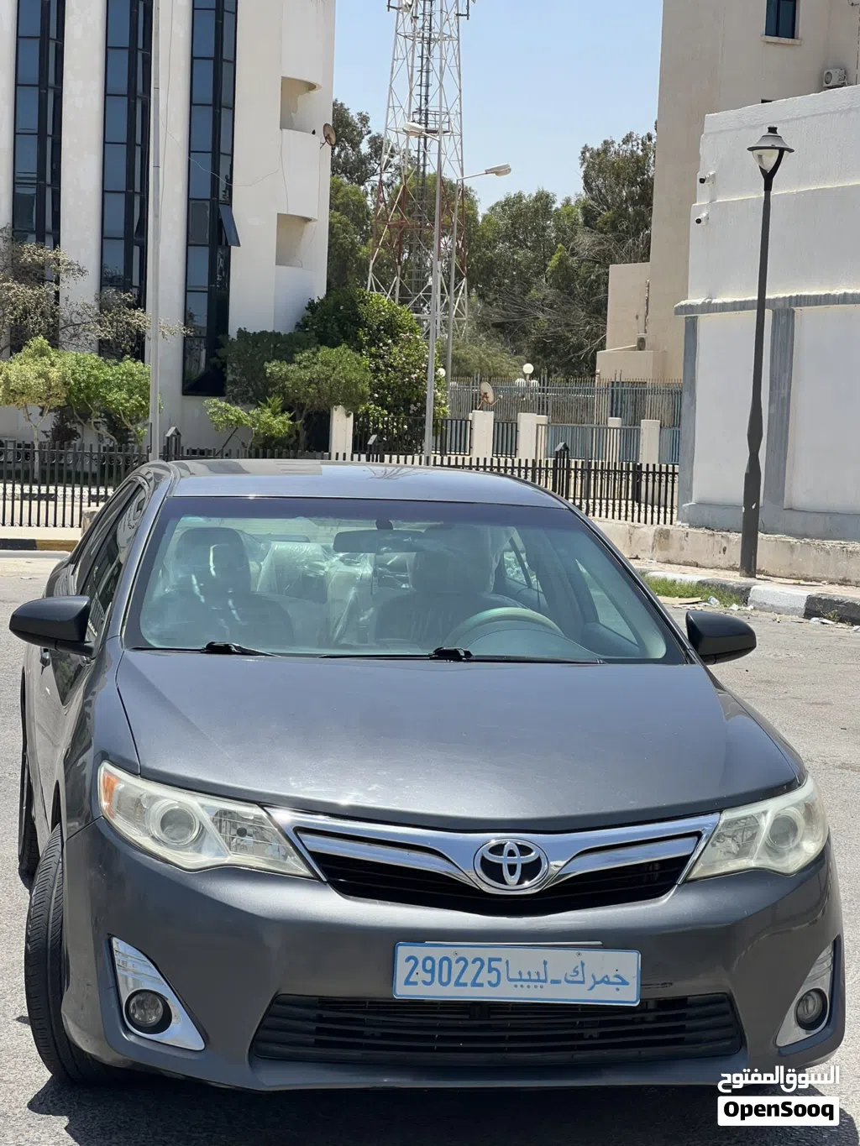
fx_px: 2550
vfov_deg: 25.3
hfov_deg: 19.1
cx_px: 430
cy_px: 573
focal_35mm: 77
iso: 32
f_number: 2.8
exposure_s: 1/677
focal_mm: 9
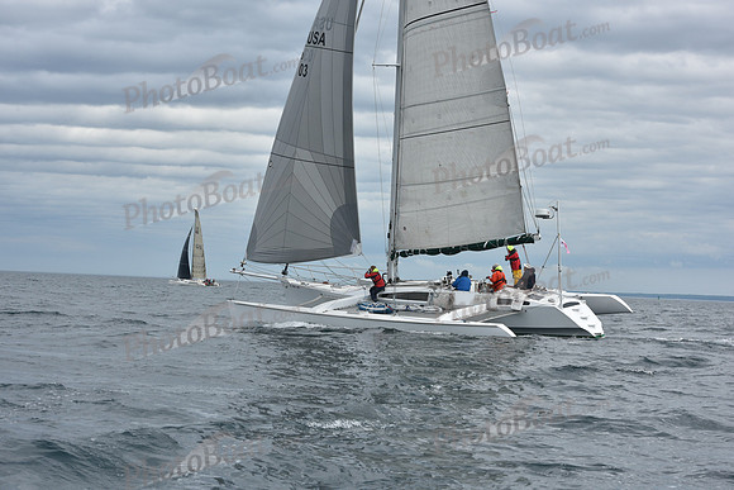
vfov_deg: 19.5
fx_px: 1427
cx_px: 367
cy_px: 245
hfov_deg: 28.8
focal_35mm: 70
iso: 250
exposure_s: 1/800
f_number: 10
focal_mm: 70
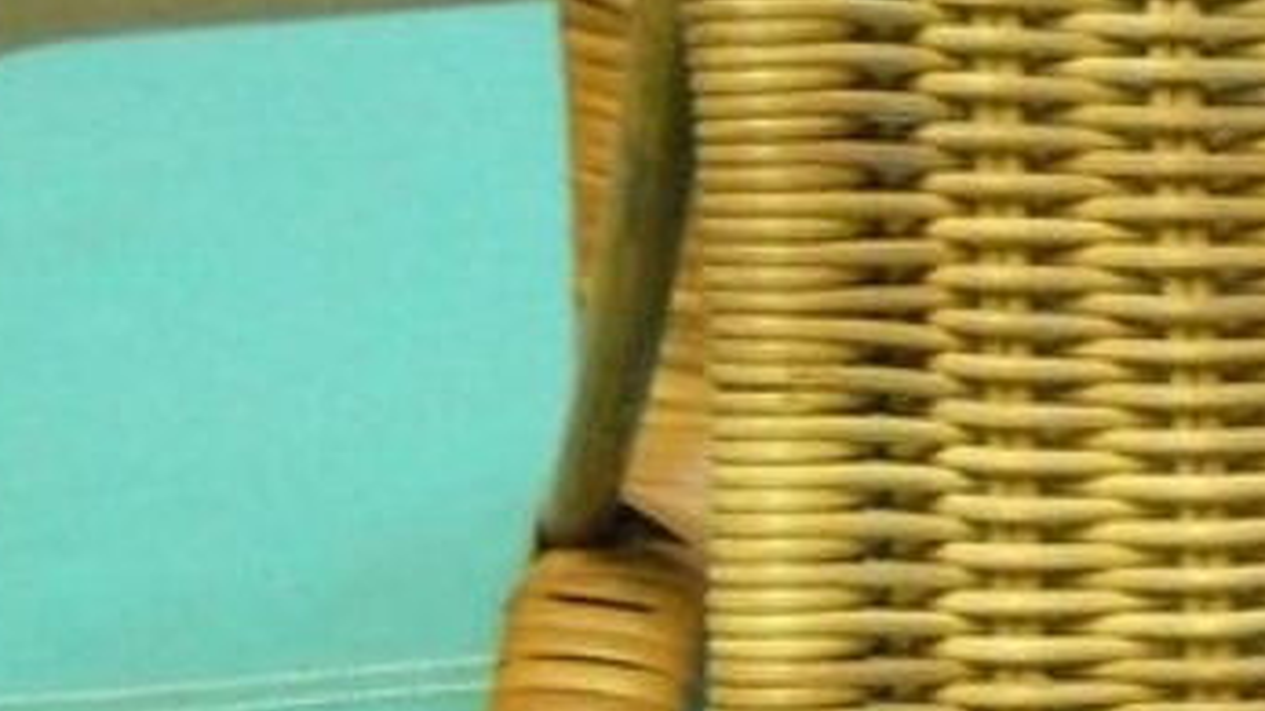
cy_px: -326
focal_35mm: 138
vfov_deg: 8.6
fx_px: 4628
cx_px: 1710
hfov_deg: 14.8
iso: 800
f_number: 3.2
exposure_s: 1/20.4
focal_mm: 5.8
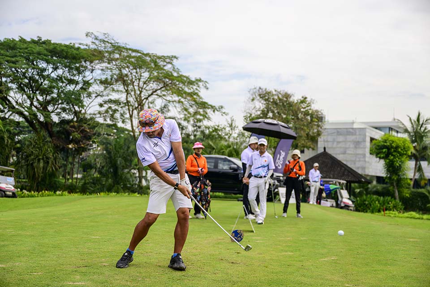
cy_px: 144
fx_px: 526
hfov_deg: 44.5
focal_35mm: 44
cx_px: 215
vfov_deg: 30.5
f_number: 2.8
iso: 320
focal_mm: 44
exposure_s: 1/5000
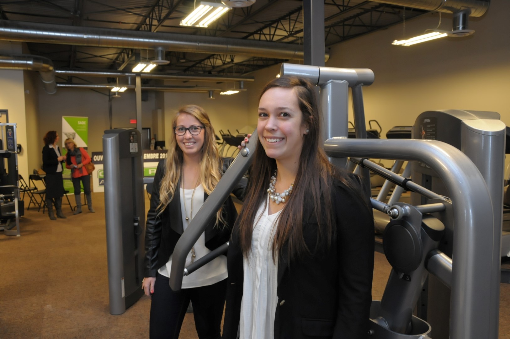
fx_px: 446
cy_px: 170
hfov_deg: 59.5
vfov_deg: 41.6
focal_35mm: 32
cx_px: 255
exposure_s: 1/60
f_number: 7.1
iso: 800
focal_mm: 21
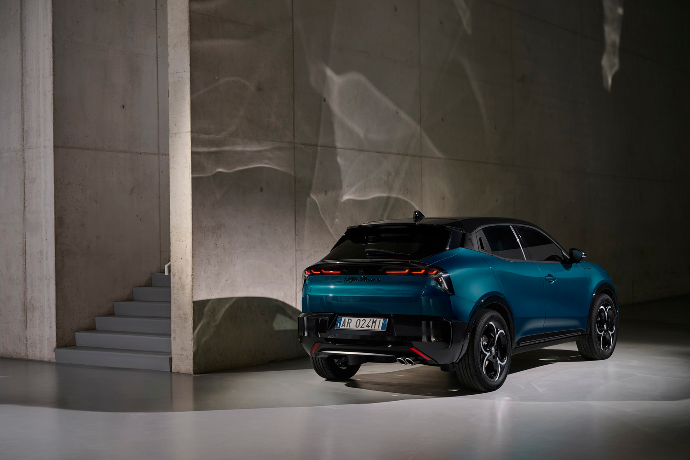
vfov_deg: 25.5
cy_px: 230
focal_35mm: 53
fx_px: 1016
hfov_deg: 37.5
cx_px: 345
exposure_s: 1/15
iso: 320
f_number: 6.3
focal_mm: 53
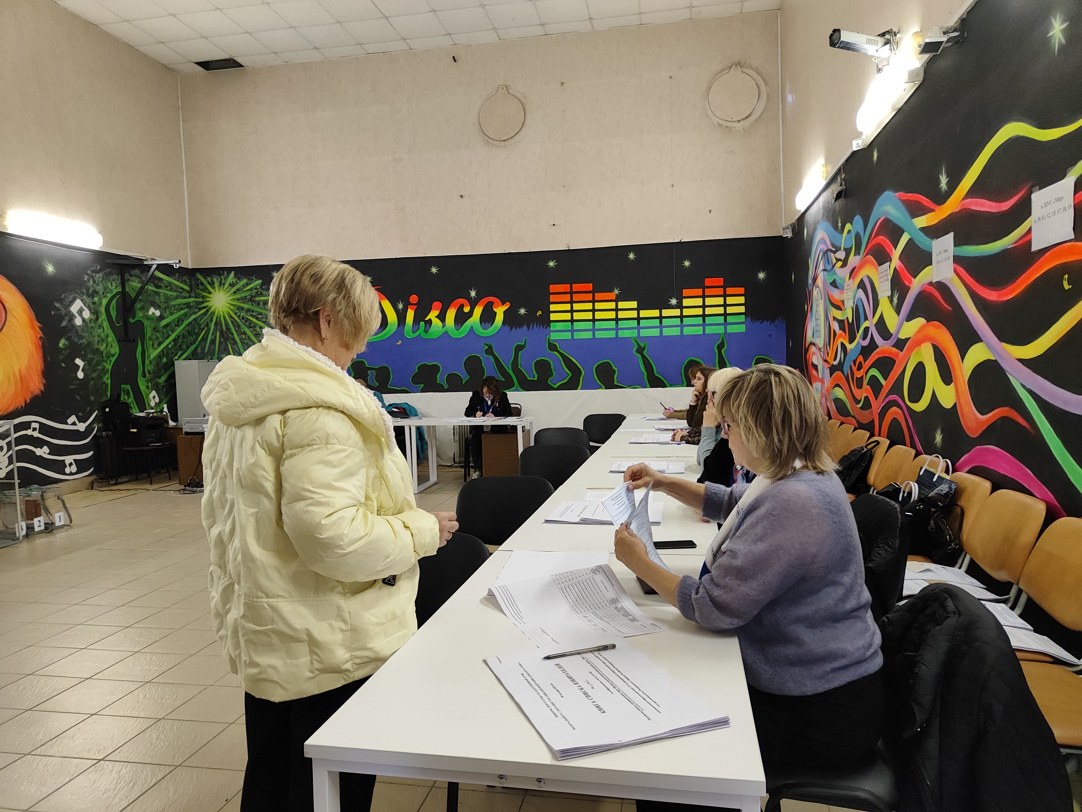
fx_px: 719
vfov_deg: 58.9
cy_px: 406
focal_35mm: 23
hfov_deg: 73.9
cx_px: 541
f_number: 1.88
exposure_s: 1/50
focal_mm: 5.59
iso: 1381
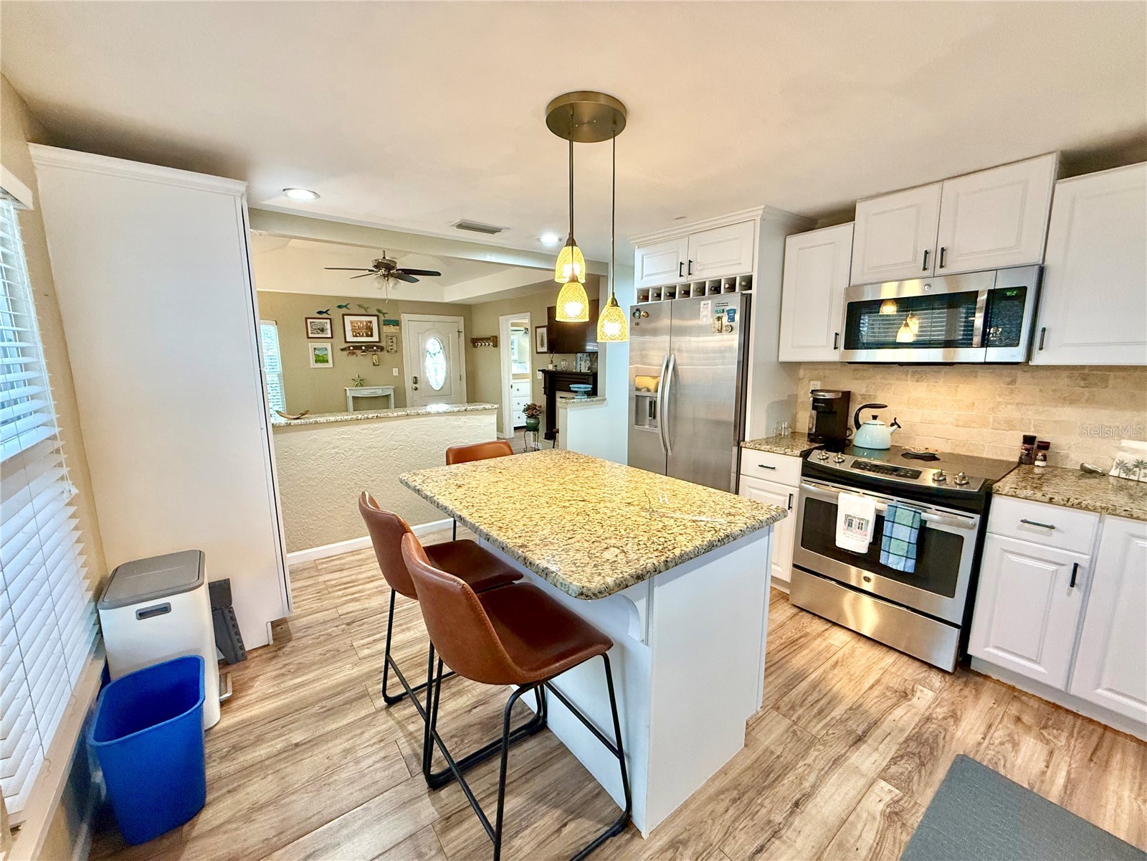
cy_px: 430
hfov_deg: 102.1
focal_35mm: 14
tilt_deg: -9.0
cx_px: 574
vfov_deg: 85.7
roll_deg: +0.4
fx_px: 464
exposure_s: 1/120
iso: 320
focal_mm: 2.22
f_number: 2.2
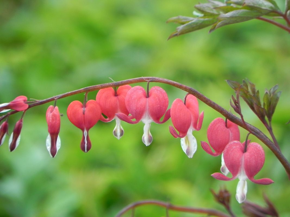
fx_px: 4607
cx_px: 145
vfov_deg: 2.7
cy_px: 108
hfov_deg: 3.6
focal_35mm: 550
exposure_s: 1/125
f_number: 5
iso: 160
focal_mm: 97.8
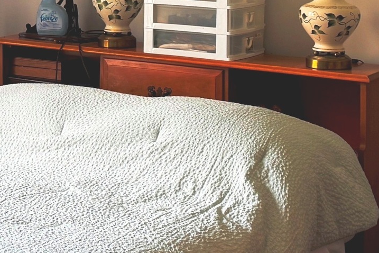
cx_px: 39
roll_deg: -0.8
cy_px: -48
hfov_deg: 18.8
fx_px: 1126
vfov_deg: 12.5
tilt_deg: -2.3
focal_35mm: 107
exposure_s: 1/121
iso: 100
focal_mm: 6.76
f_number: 1.78
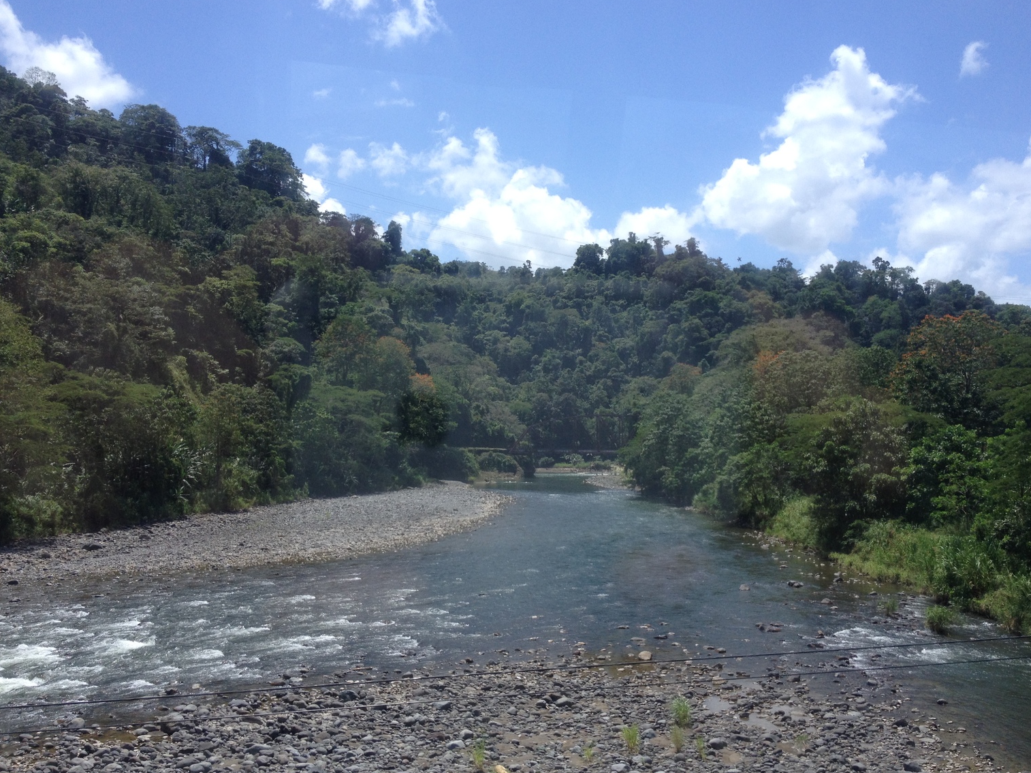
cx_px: 543
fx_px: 1102
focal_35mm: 37
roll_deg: +0.0
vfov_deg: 38.7
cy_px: 377
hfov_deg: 50.1
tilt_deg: +0.3
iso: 50
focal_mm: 4.28
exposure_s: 1/836
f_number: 2.4
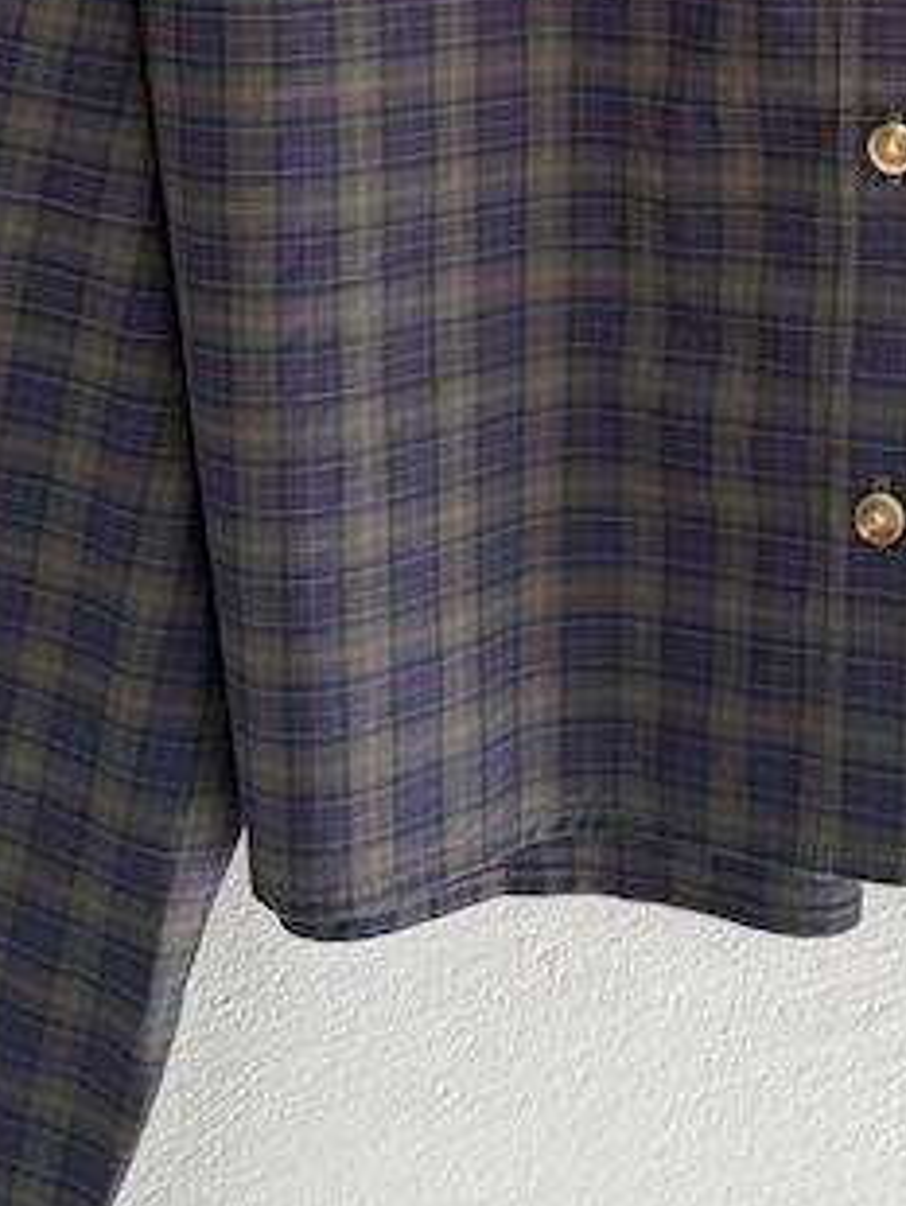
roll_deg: +1.2
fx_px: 2858
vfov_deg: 22.2
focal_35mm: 82
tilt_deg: -5.1
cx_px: 941
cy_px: -208
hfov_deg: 17.5
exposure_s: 1/122
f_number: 1.6
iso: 32
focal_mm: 5.96
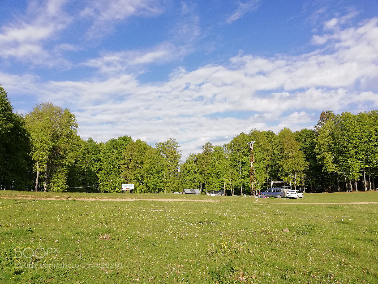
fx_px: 295
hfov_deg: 65.3
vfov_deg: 51.4
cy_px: 142
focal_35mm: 27
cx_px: 189
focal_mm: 3.81
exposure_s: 1/902
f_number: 2.2
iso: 50
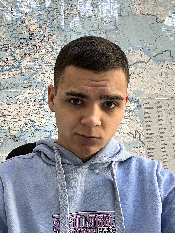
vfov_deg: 60.0
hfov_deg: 46.8
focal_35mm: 30
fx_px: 202
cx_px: 88
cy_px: 116
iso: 125
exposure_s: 1/52
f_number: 1.9
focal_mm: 2.69
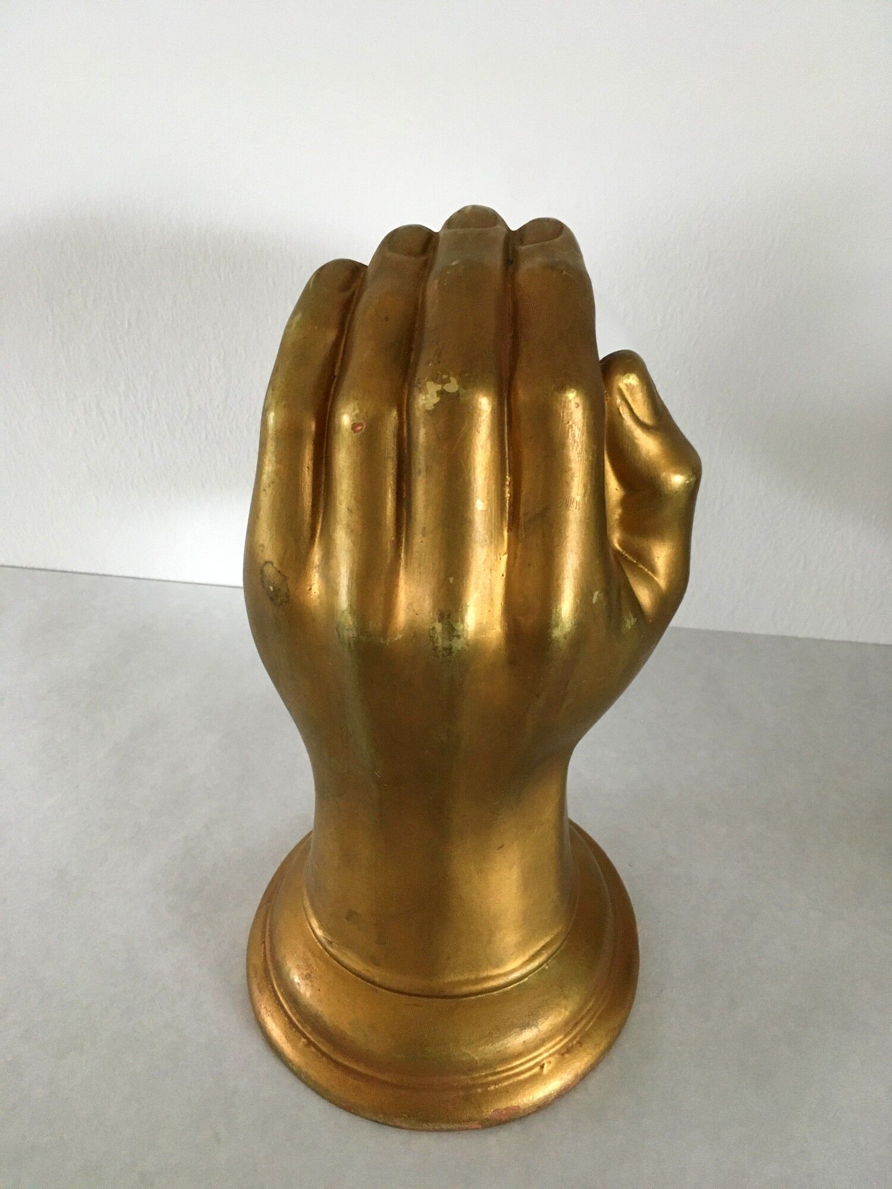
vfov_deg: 61.7
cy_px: 594
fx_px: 996
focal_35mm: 29
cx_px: 446
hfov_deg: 48.2
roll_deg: +3.0
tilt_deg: -37.7
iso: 200
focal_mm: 4.15
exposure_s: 1/25
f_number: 2.2
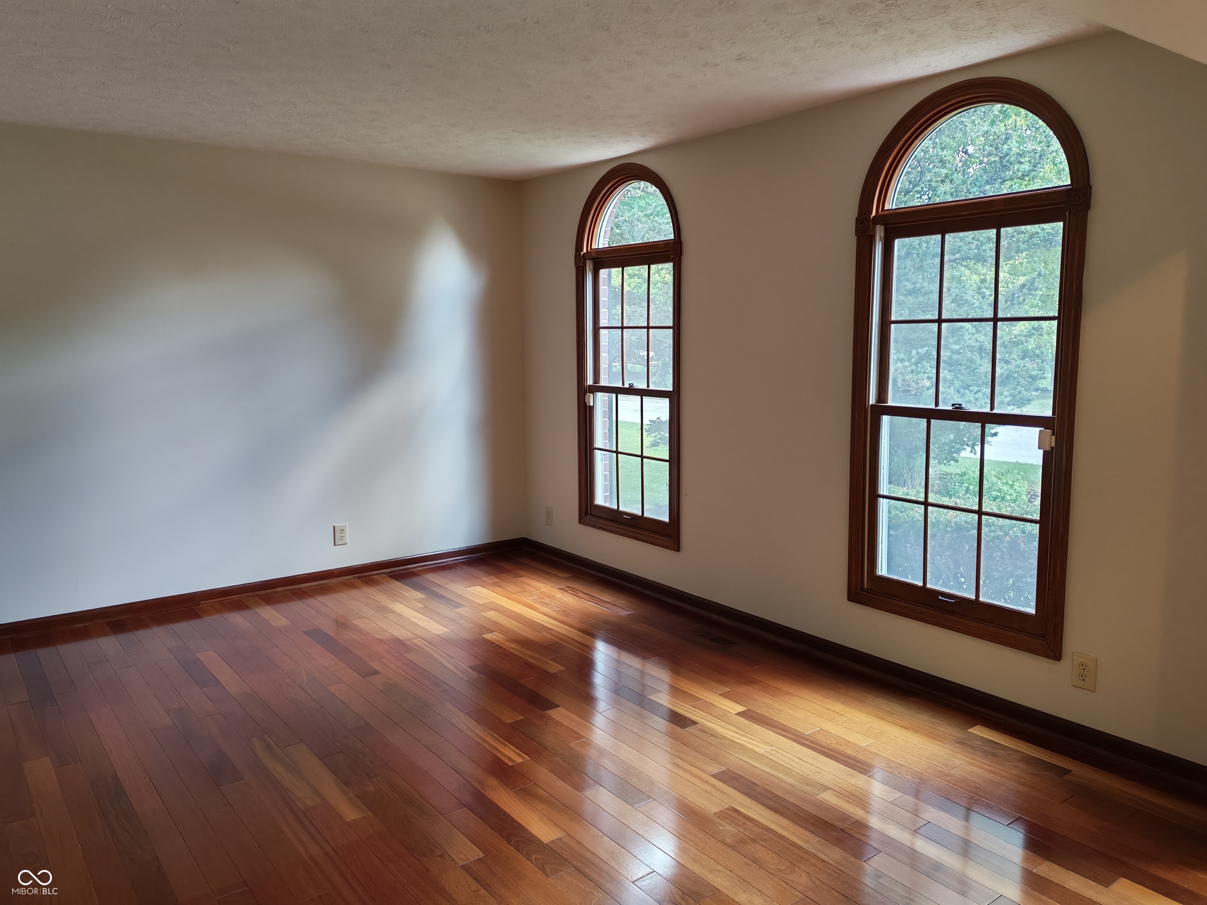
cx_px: 604
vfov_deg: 51.4
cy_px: 452
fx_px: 941
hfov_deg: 65.3
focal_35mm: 27
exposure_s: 1/100
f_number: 1.9
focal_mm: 6.12
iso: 320
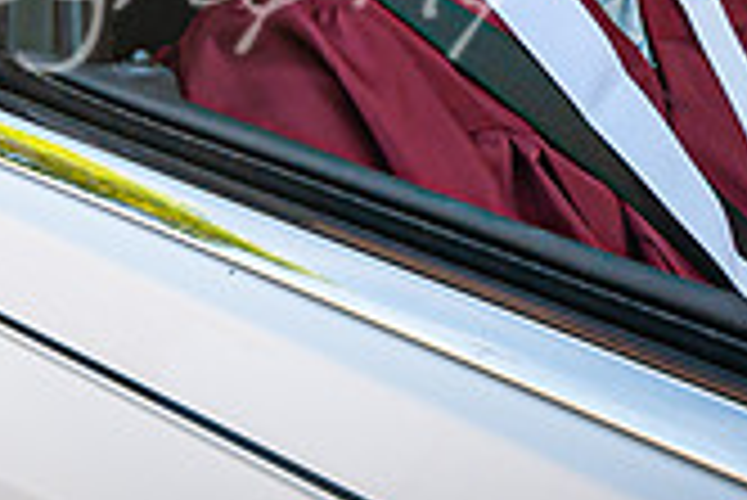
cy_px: -354
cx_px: 297
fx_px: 1848
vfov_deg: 13.9
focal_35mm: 89
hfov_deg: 22.8
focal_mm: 17
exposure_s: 1/160
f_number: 6.3
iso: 200
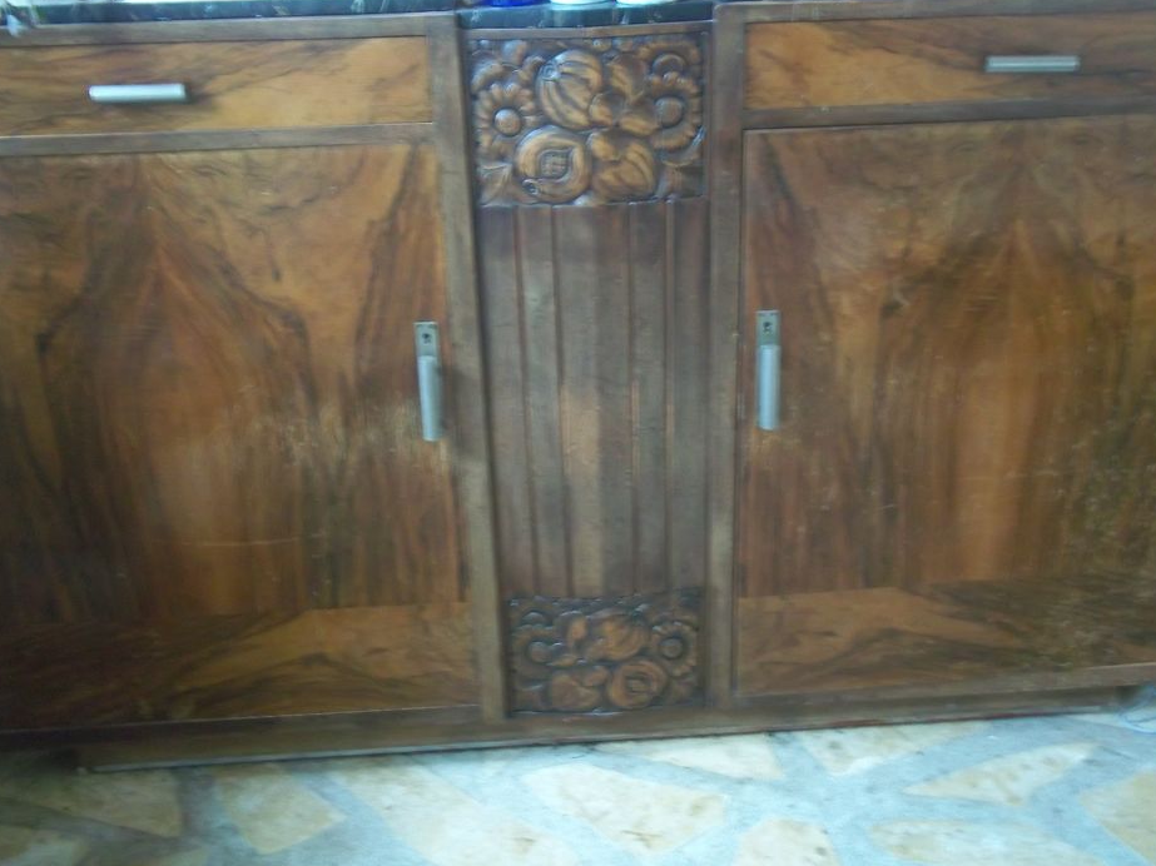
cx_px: 597
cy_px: 414
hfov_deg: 47.9
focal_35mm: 39
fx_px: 1302
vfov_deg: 36.8
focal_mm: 6.5
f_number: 3.1
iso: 320
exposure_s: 1/8
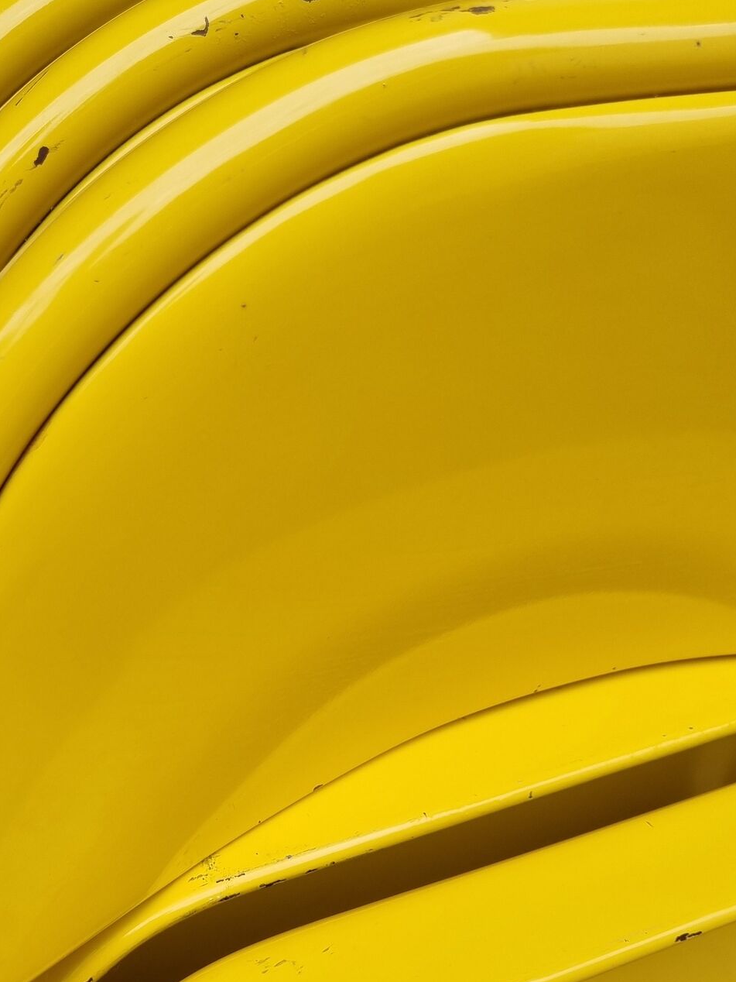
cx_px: 207
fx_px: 1162
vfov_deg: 45.2
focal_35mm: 41
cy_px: 638
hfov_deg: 34.6
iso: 50
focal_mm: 5.4
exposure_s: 1/466
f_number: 1.8
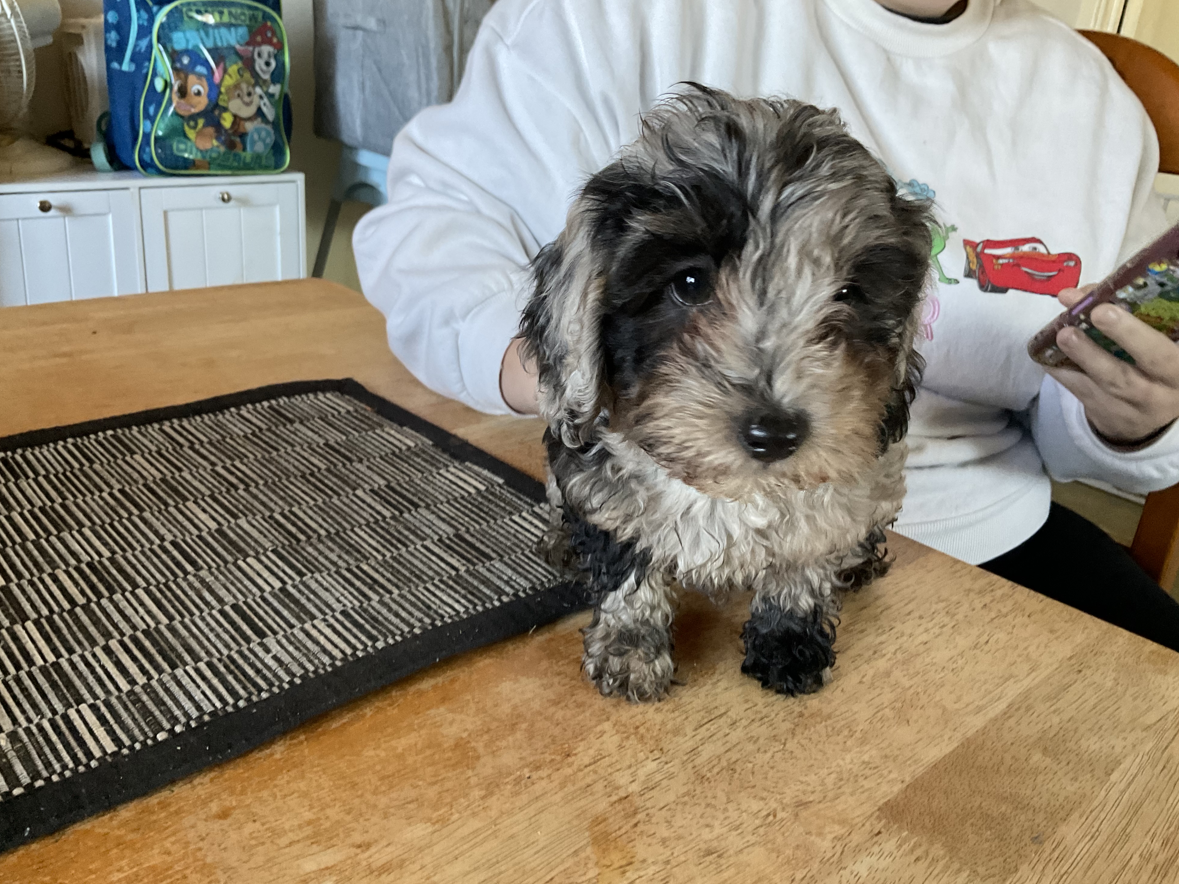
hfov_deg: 60.0
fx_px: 1022
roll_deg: -4.8
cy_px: 428
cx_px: 574
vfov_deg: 46.8
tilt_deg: -20.2
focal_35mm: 30
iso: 160
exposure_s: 1/60
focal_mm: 3
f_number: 1.8
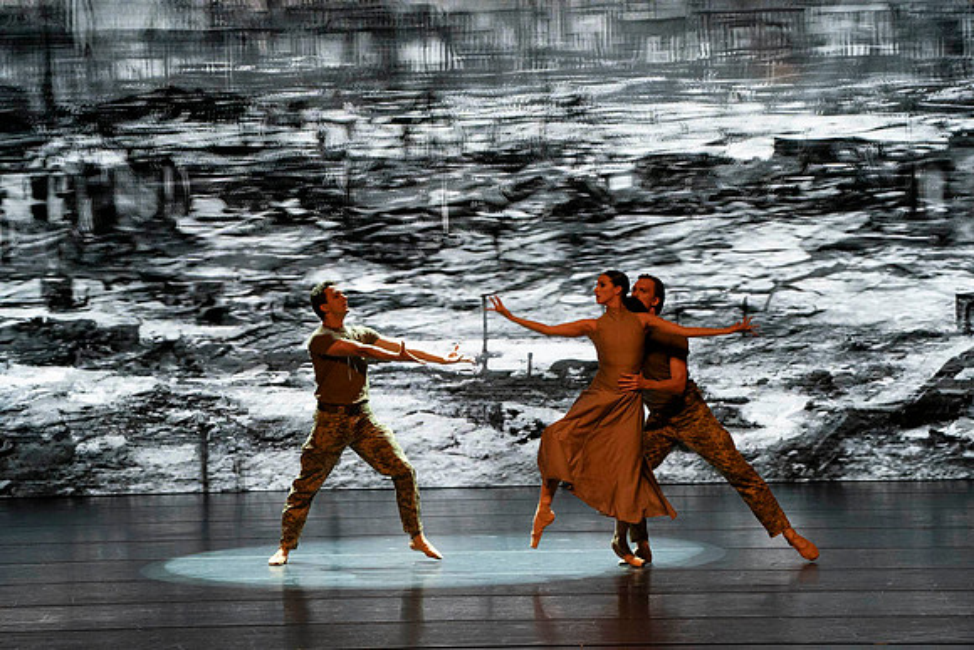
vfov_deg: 5.9
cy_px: 325
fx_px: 6278
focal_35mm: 232
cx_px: 487
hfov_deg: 8.9
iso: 10000
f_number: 11
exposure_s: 1/400
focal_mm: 232
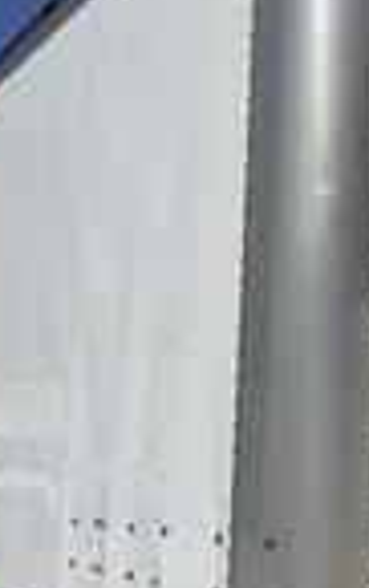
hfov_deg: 15.7
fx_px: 1123
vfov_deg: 29.1
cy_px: 187
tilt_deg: +11.0
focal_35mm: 70
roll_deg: +1.3
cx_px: 685
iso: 80
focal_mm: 6.76
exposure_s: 1/11905
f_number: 1.78
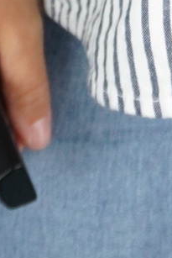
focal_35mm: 238
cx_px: 318
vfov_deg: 7.2
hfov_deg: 5.7
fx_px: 1707
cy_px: -620
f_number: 5
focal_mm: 23
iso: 1600
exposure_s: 1/200
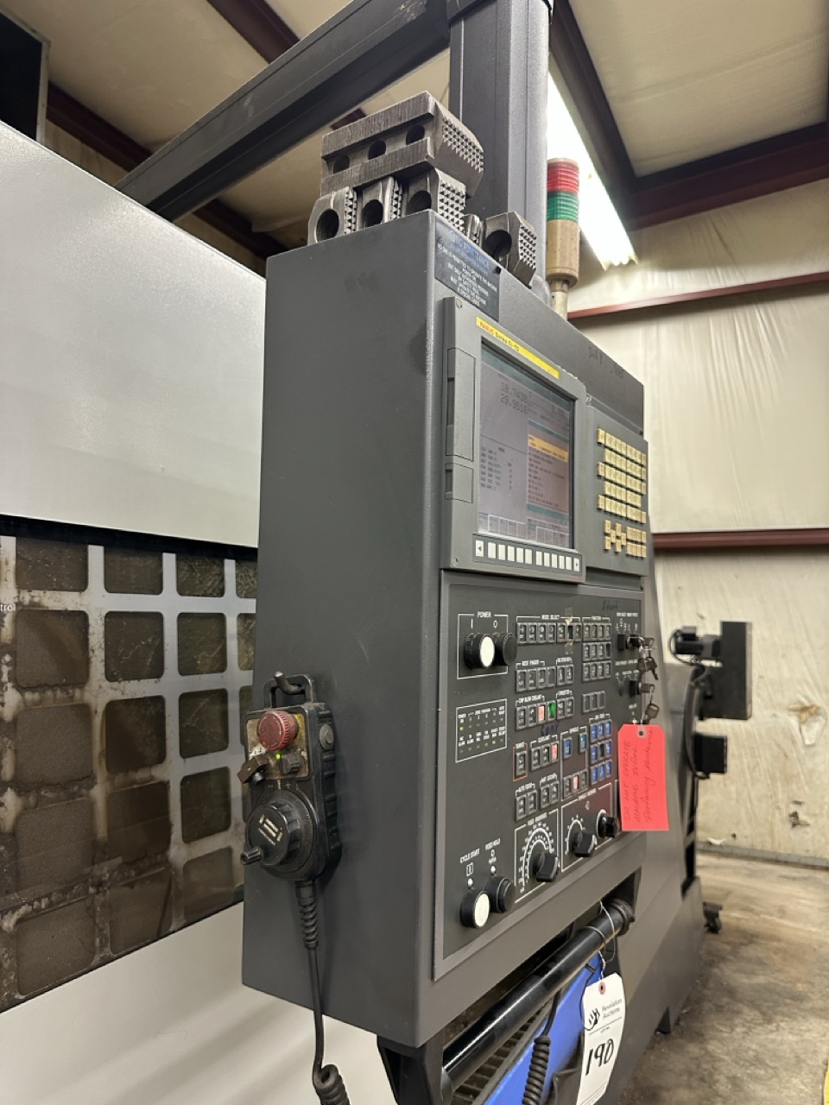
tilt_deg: +5.8
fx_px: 766
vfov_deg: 71.6
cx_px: 414
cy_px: 552
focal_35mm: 24
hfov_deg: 56.8
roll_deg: -3.1
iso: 320
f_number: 1.78
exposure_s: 1/60
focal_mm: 6.86
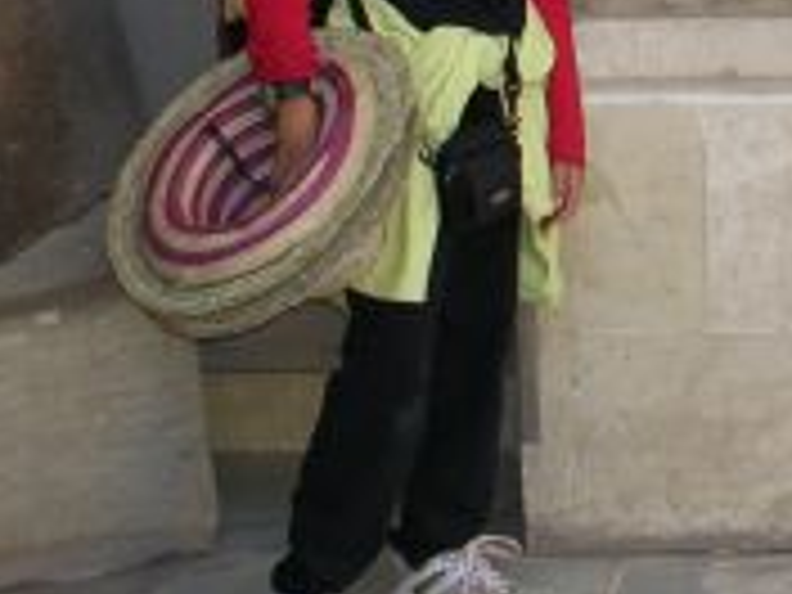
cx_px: 929
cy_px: -216
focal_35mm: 115
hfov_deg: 16.5
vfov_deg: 12.4
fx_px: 2631
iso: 50
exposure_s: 1/30
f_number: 2.8
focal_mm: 5.8
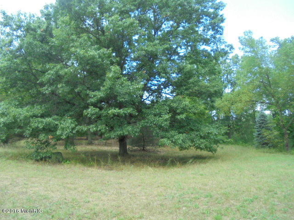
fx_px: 221
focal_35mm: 26
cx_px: 147
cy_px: 110
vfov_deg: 53.1
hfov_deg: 67.3
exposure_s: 1/250
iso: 250
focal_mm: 4.6
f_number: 3.5
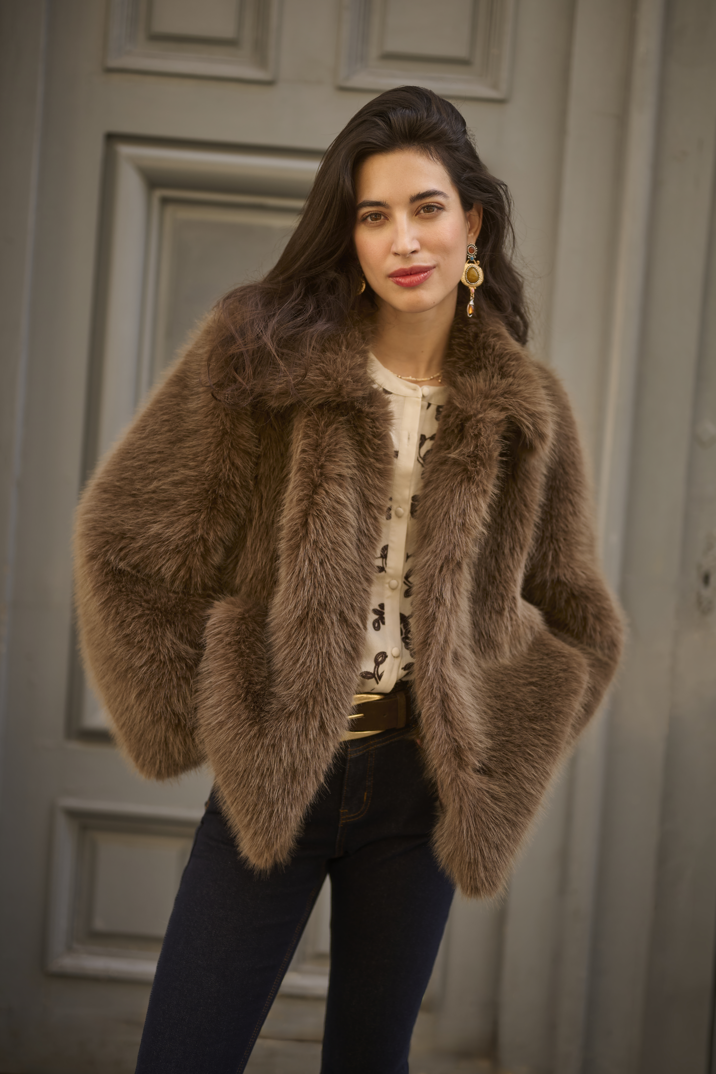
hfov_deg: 27.0
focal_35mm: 50
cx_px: 358
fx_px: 1492
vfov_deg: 39.6
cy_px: 537
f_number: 2
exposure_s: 1/400
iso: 100
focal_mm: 50
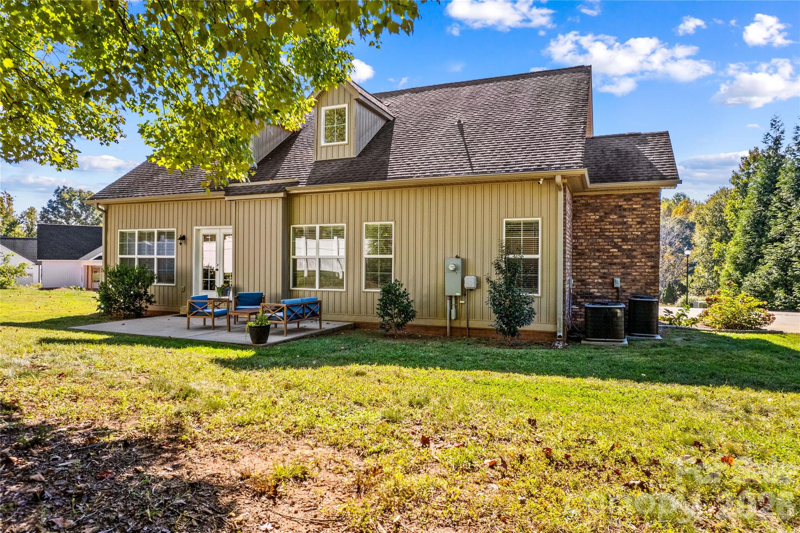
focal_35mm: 22
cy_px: 266
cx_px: 400
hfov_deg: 78.6
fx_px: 489
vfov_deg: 57.2
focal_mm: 8.38
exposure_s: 1/1250
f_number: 2.8
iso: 100
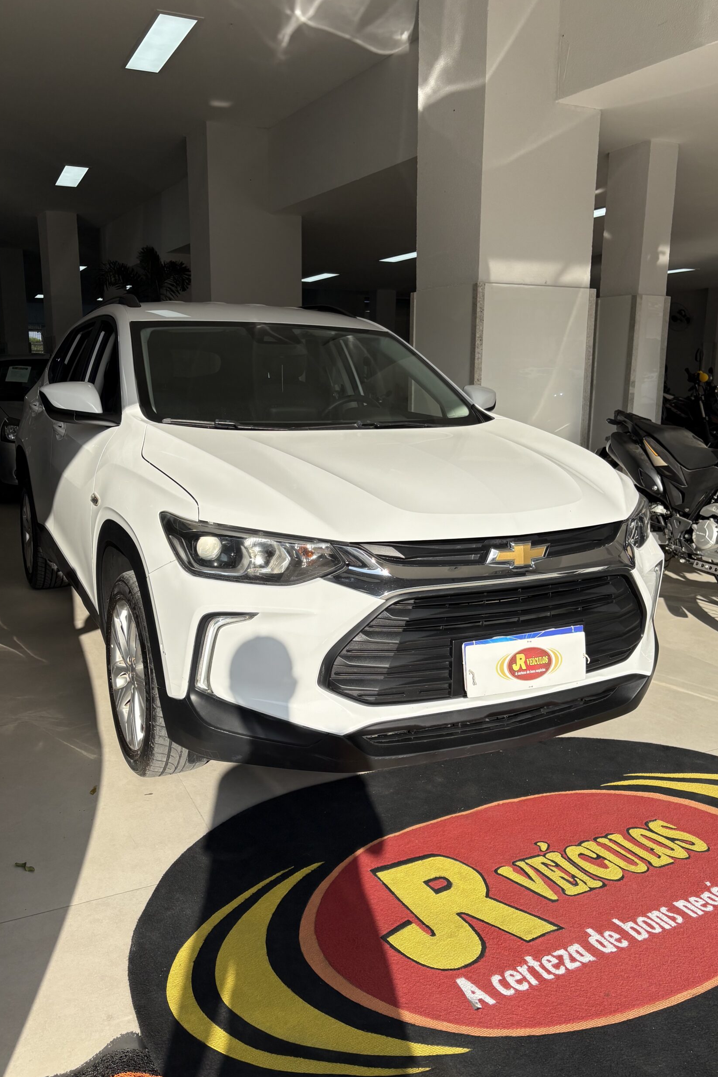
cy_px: 532
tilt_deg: -10.0
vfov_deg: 65.5
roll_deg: -0.7
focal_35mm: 28
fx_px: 838
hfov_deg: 46.4
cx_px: 349
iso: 50
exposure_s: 1/2747
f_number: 1.6
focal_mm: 5.96
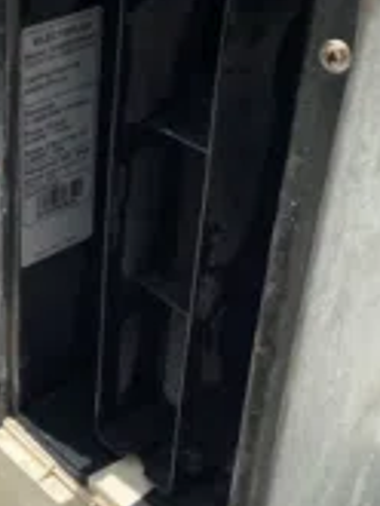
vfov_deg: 30.6
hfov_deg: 22.4
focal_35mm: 63
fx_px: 921
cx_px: 0
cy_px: 209
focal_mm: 4.25
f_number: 1.8
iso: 32
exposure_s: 1/2028
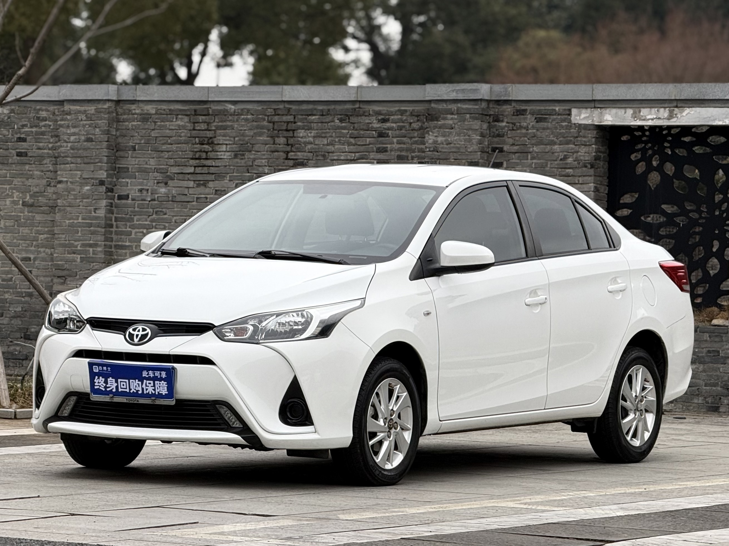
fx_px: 2527
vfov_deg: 12.3
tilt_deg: +0.6
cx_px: 364
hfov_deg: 16.4
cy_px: 273
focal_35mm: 120
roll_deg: -1.7
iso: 50
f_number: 2.8
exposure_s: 1/145
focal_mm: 15.66
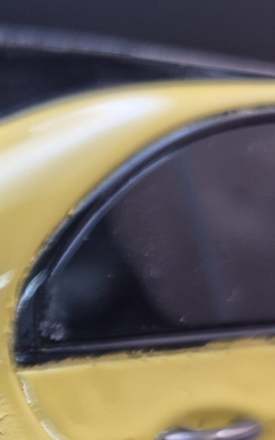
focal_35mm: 72
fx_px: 863
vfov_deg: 26.9
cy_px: 449
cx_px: -221
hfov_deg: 15.5
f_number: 1.8
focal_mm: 5.4
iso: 50
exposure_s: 1/100
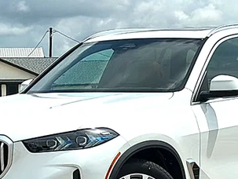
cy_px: 133
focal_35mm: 150
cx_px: 133
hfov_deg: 13.1
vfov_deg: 9.9
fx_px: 1033
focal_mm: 6.86
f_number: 1.78
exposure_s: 1/9091
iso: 64
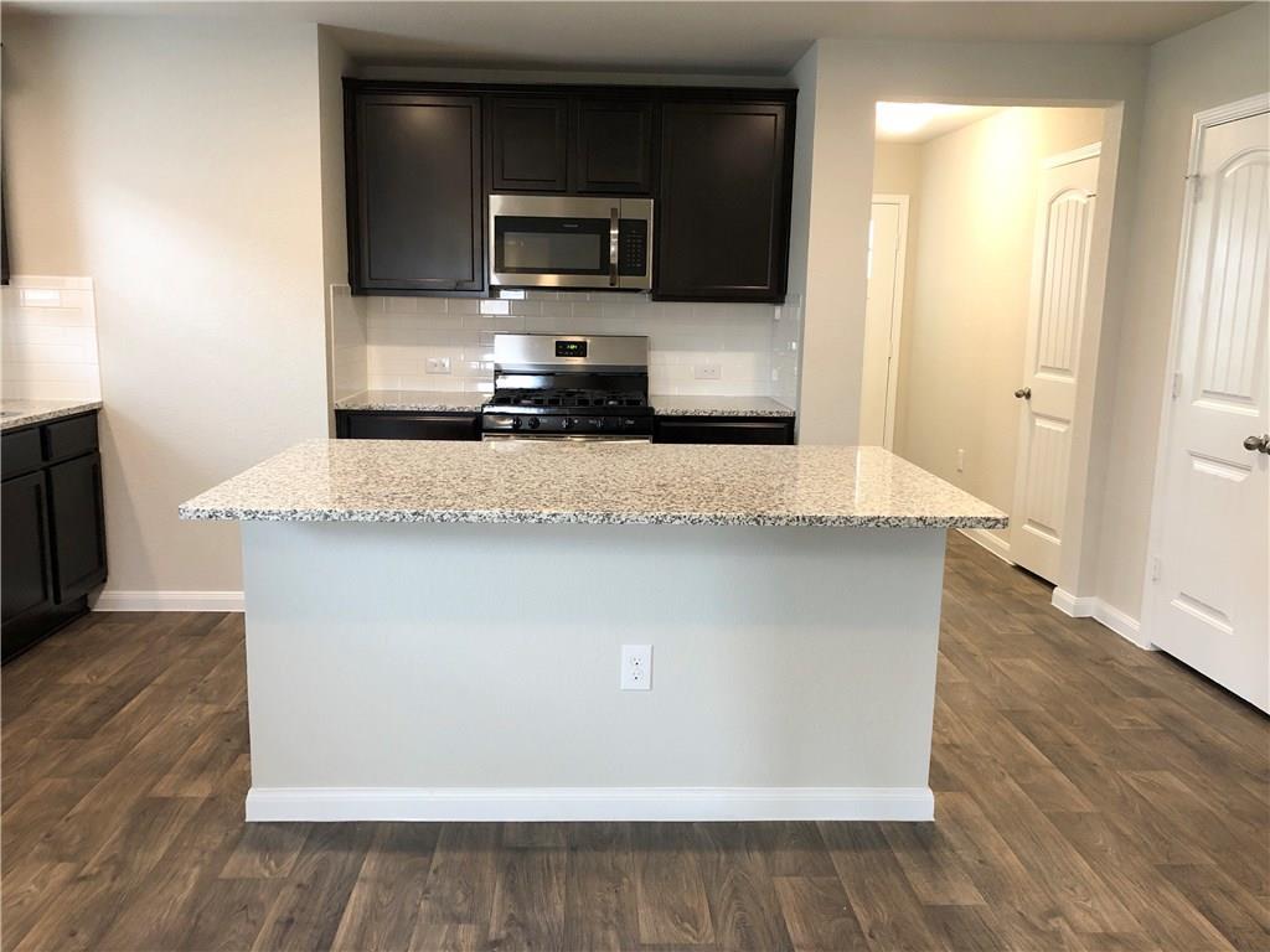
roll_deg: -1.1
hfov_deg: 63.4
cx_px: 635
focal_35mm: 28
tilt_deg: -10.9
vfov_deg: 49.7
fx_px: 1027
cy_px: 476
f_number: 1.8
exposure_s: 1/15
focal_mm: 4
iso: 50
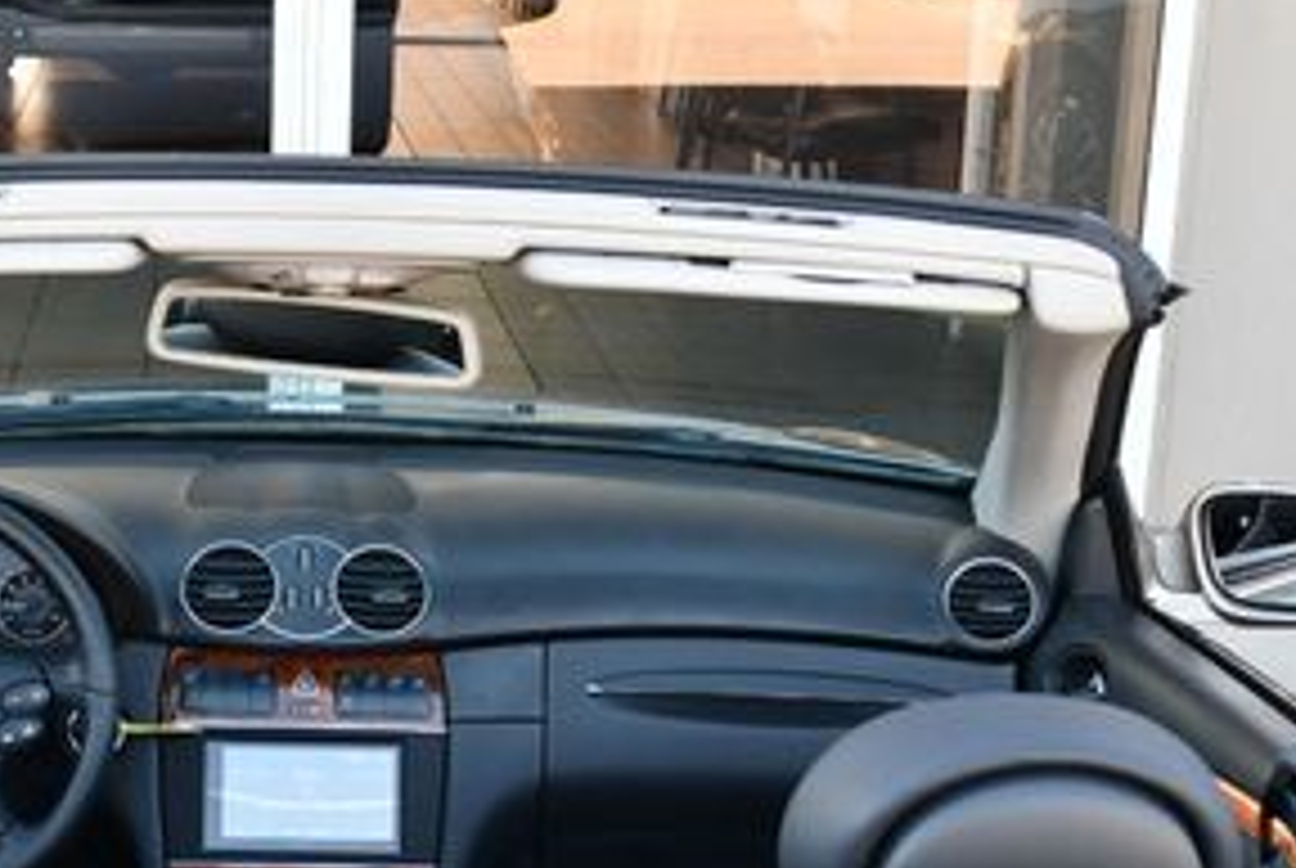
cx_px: 315
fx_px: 2884
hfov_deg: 25.0
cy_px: 720
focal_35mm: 80
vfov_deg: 17.0
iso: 400
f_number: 4
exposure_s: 1/250
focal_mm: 18
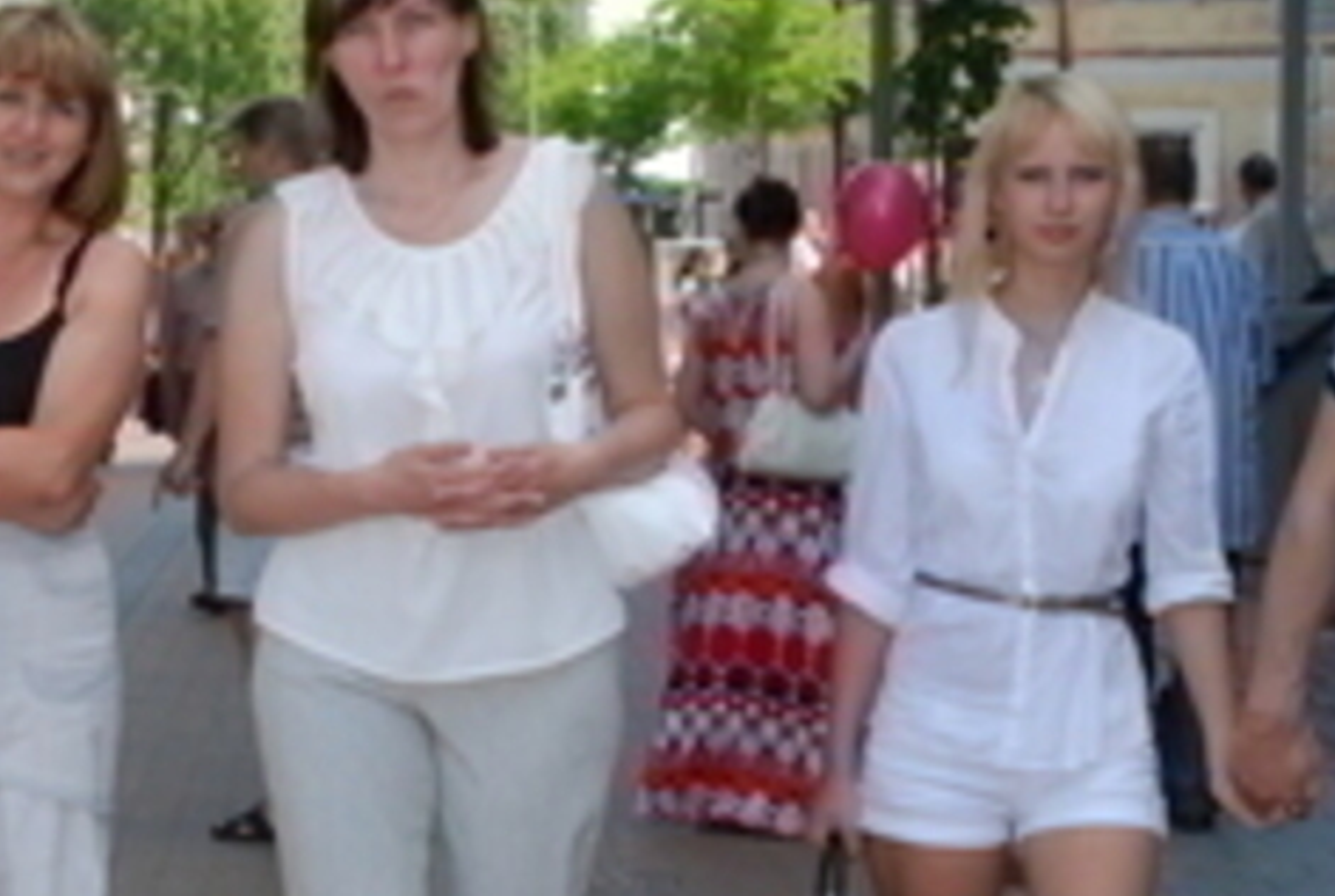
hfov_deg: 16.1
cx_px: 312
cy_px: 598
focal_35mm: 126
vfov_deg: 10.9
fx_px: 4695
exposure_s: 1/125
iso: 800
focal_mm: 31
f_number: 16
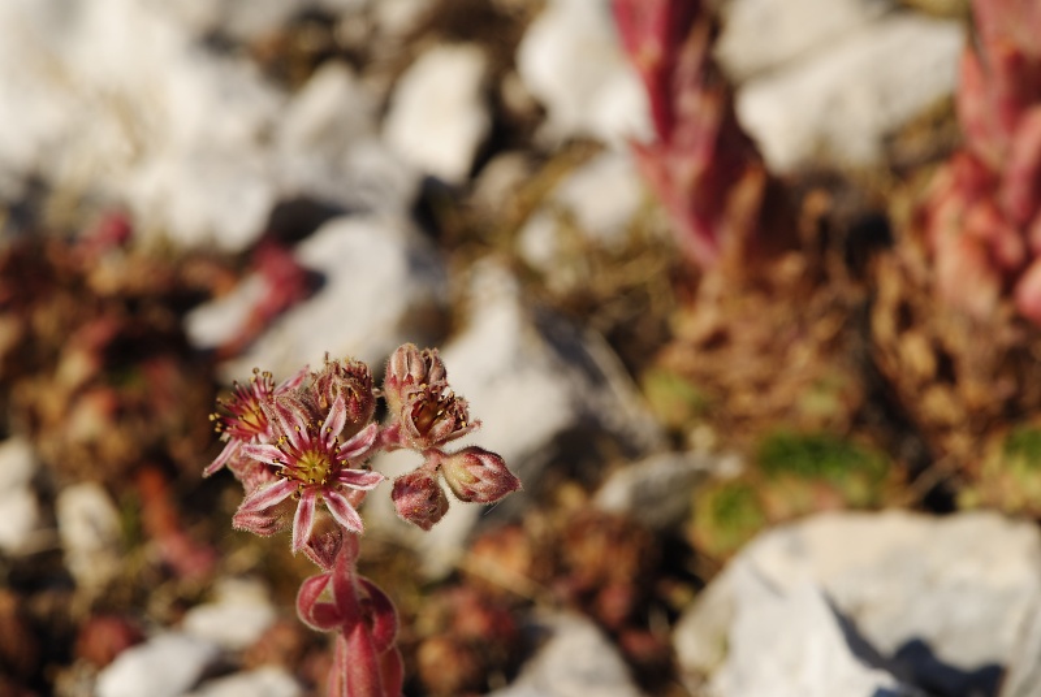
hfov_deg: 16.0
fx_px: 3692
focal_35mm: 128
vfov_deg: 10.8
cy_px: 348
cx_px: 520
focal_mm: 85
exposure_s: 1/160
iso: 100
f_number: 13
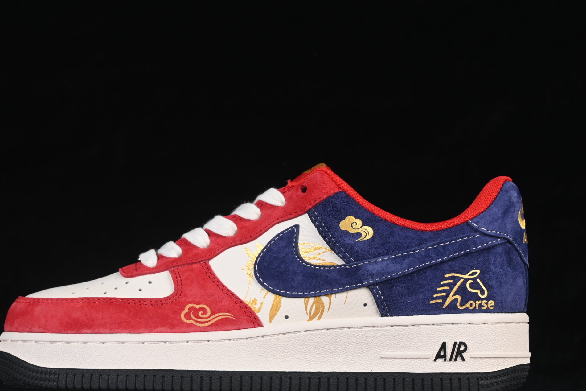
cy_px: 229
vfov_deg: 13.6
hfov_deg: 20.2
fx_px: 1644
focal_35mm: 101
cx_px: 268
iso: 160
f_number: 8
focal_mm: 50
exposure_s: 1/80
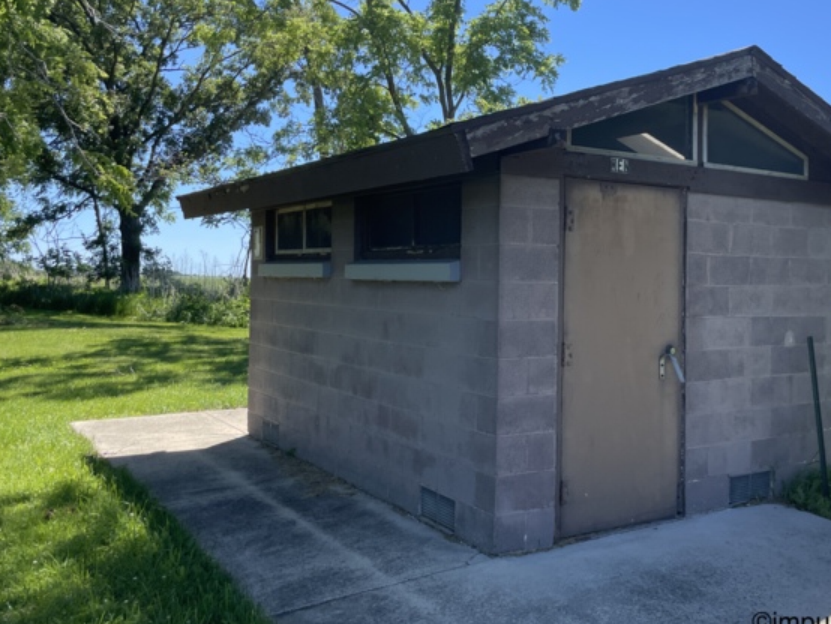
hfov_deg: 53.2
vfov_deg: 41.7
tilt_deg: -2.1
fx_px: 817
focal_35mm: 34
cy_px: 256
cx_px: 533
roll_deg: -1.2
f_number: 1.6
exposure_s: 1/1742
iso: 32
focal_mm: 4.2
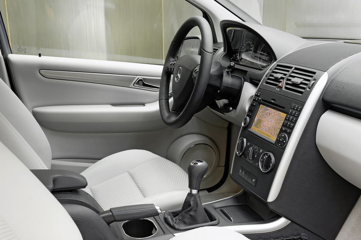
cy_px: 120
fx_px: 451
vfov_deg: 29.8
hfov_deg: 43.6
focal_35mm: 45
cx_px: 180
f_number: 10
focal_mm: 45
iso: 200
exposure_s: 1/6
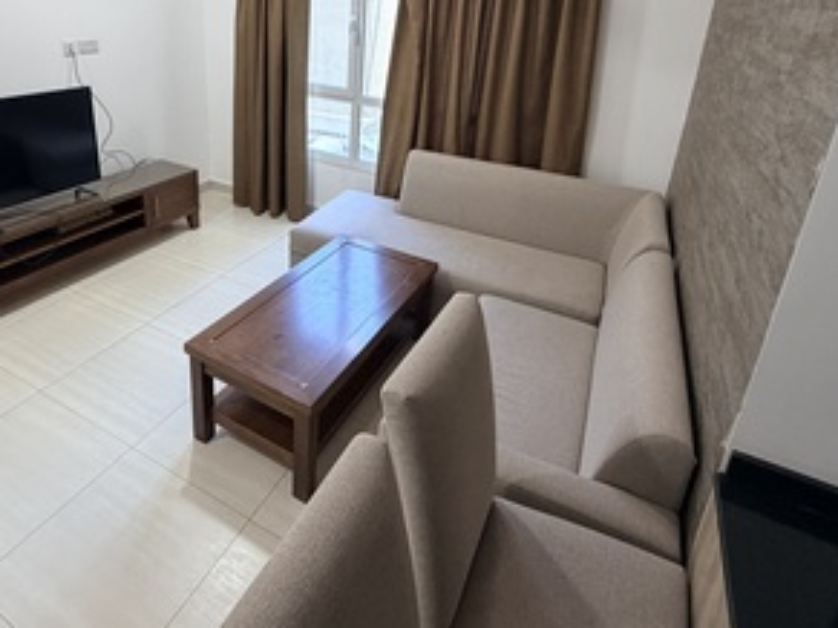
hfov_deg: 76.0
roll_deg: -2.5
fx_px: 532
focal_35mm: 22
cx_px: 359
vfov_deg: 58.1
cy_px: 163
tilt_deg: -17.8
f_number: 2.2
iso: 200
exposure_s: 1/50
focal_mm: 2.22
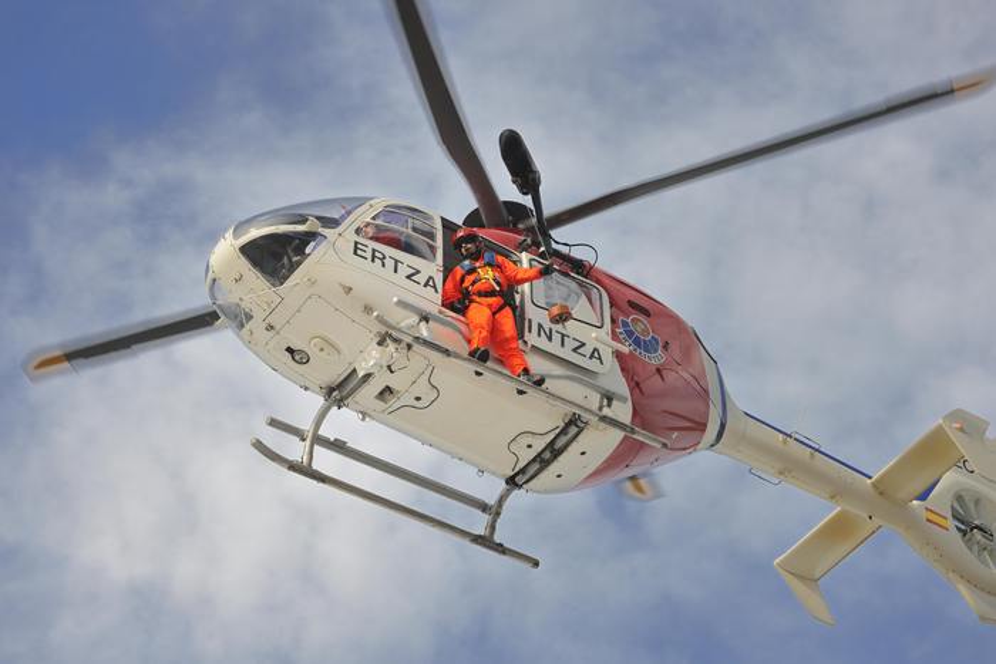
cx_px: 498
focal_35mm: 120
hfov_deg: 17.1
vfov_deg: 11.4
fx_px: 3320
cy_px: 332
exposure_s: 1/800
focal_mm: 120
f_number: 7.1
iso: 400
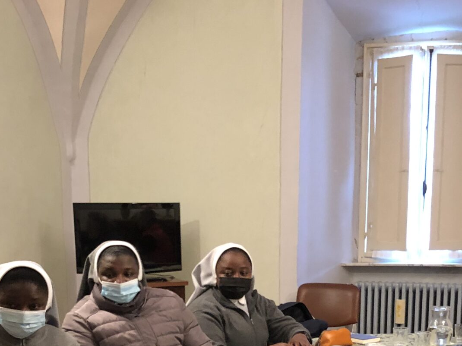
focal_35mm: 67
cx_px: 266
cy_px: 400
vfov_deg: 20.7
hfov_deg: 28.9
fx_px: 894
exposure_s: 1/17
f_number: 1.8
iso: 100
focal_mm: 3.99
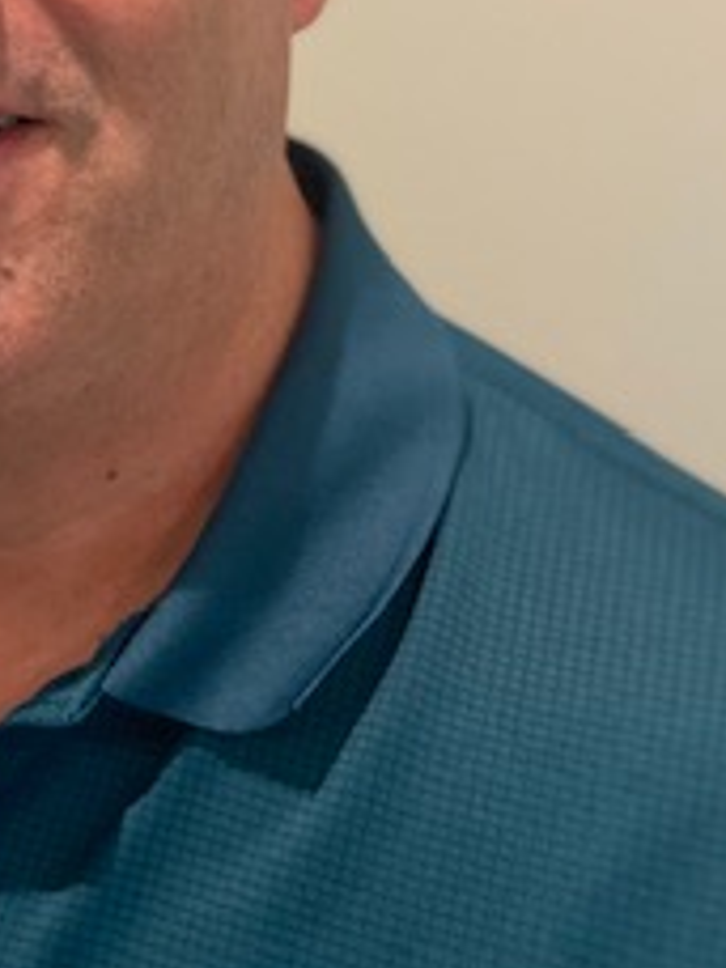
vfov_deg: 24.9
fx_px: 2041
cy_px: -89
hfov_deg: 19.8
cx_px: 85
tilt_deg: -7.1
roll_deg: +1.2
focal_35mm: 73
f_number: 1.8
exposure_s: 1/60
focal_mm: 4.25
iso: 500
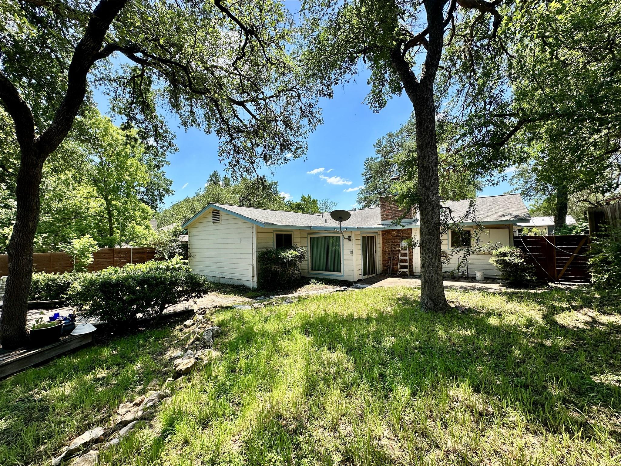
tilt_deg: +2.9
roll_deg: +1.0
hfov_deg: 102.1
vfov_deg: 85.7
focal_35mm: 14
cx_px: 310
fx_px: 251
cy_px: 233
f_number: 2.2
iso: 40
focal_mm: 2.22
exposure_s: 1/955
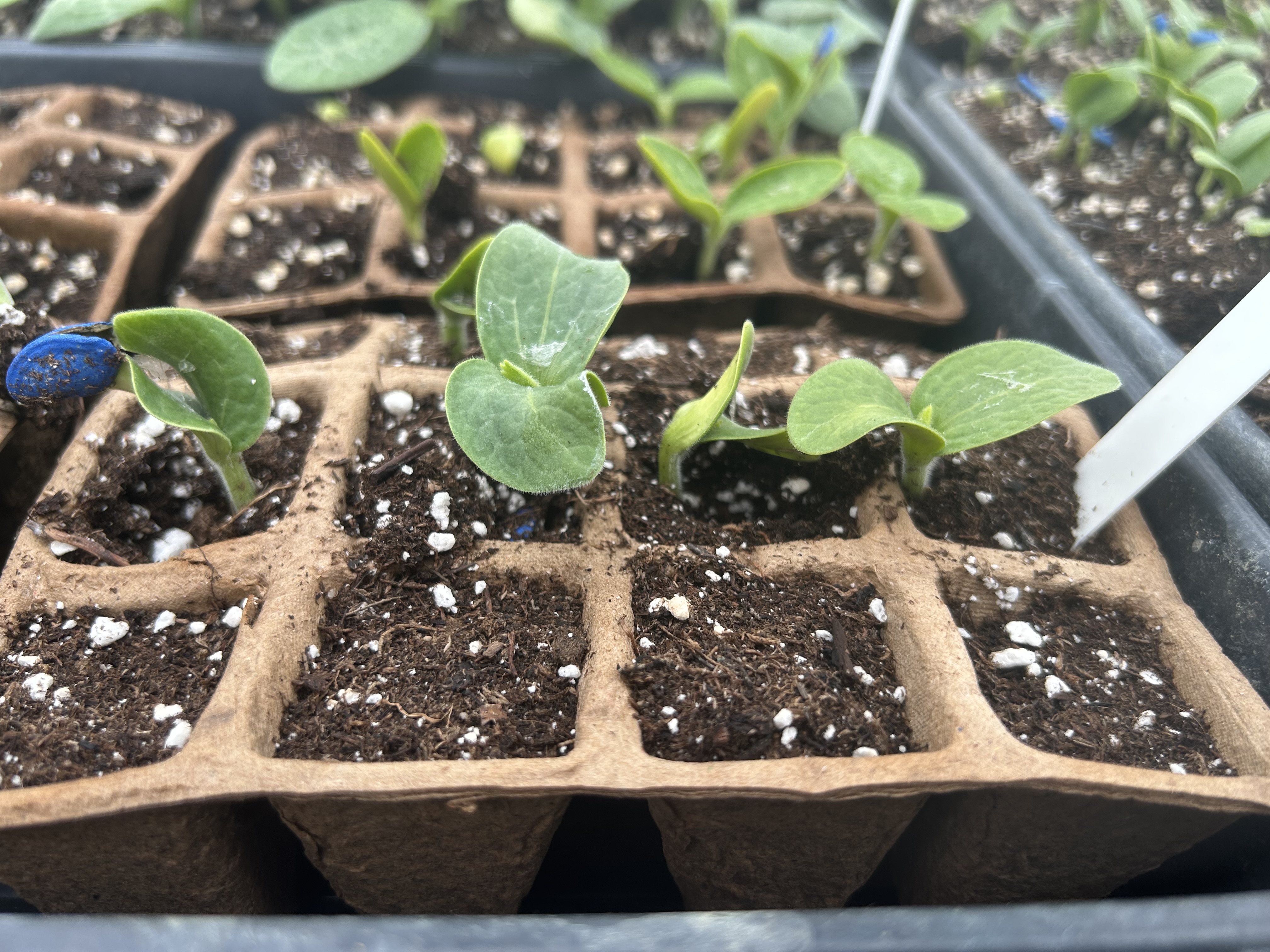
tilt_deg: -39.3
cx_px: 635
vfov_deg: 53.1
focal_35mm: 26
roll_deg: -3.8
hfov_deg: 67.3
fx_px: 954
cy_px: 476
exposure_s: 1/167
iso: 40
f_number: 1.5
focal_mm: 5.7
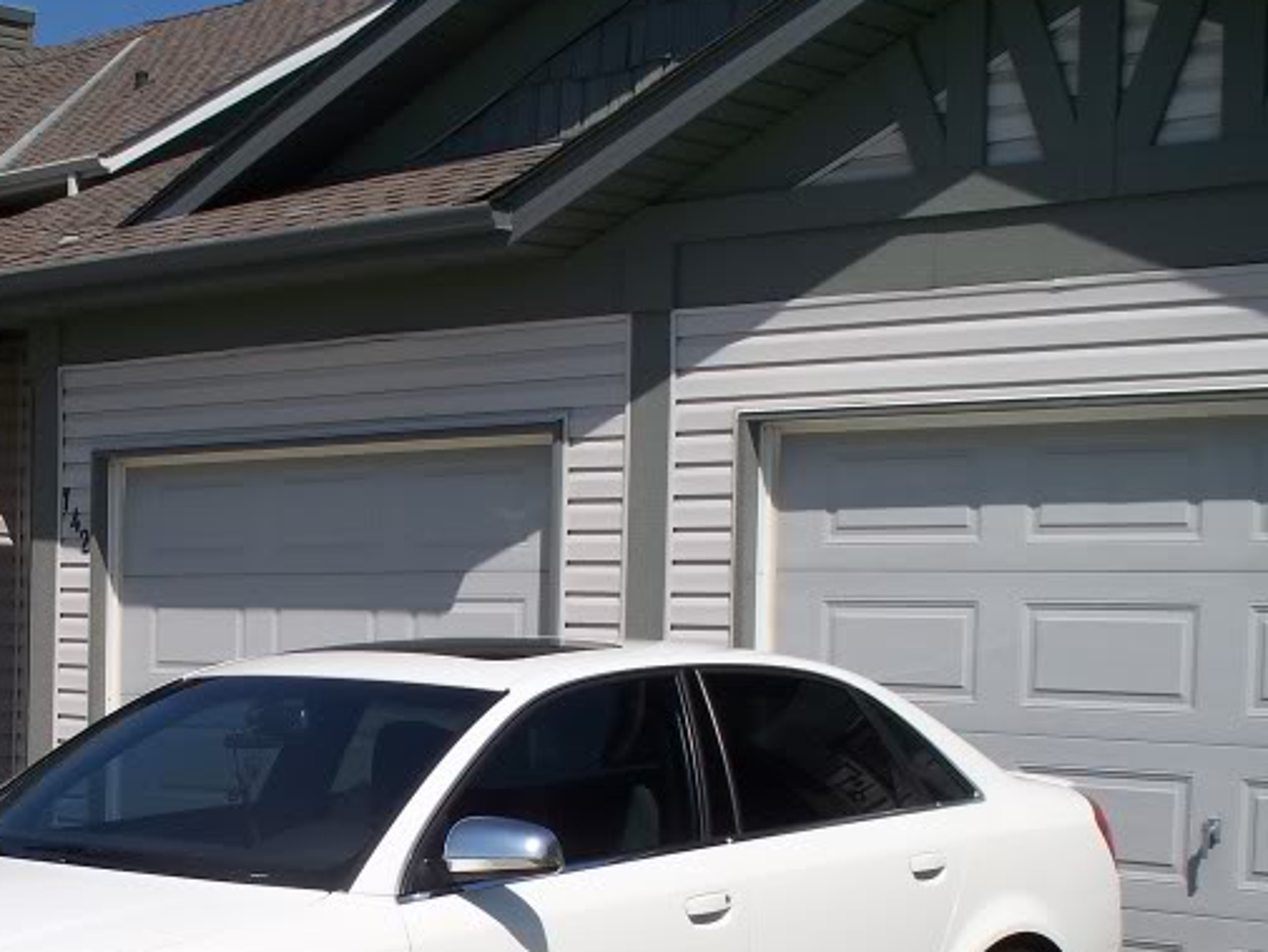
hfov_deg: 26.3
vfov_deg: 19.8
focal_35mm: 73
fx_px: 2675
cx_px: 284
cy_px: 849
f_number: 5
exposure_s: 1/640
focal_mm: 7.54
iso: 64
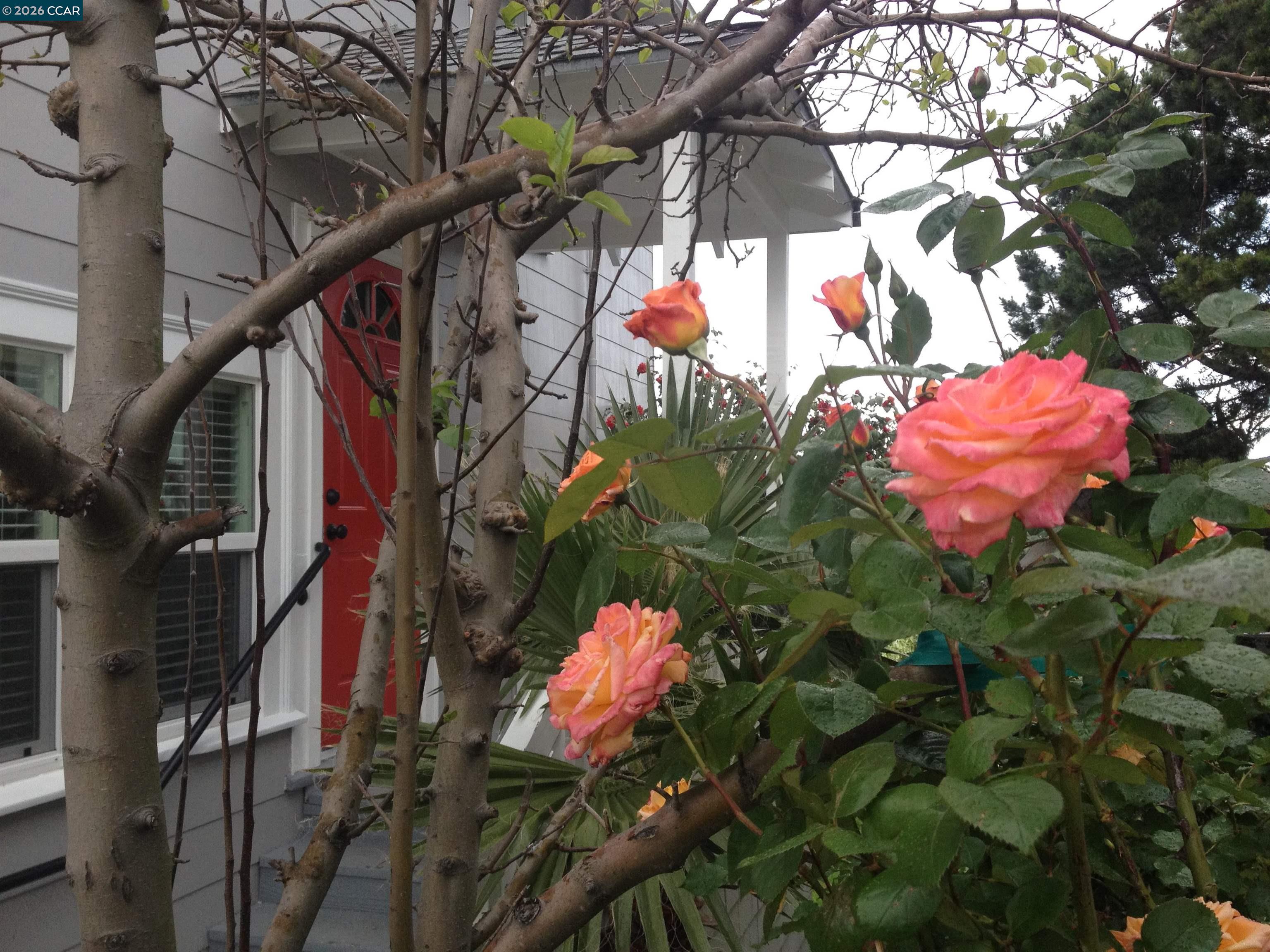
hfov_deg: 52.6
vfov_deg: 40.7
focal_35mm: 35
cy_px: 476
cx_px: 635
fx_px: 1284
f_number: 2.4
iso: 80
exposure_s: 1/120
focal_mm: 4.28
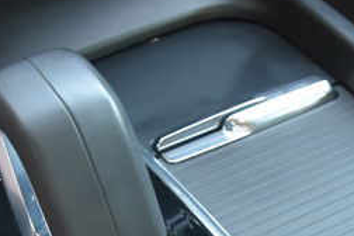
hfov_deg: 16.9
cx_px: 329
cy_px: 402
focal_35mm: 119
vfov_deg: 10.9
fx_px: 1170
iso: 1400
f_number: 3.5
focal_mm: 20
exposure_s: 1/60
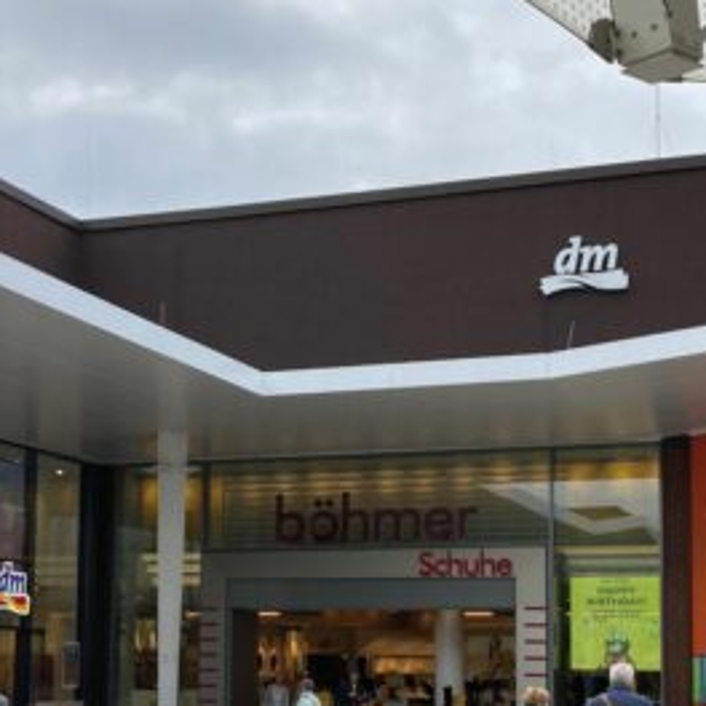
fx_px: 1661
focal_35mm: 72
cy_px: 535
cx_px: 254
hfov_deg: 23.9
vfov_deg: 23.7
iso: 20
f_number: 1.8
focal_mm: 3.99
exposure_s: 1/923
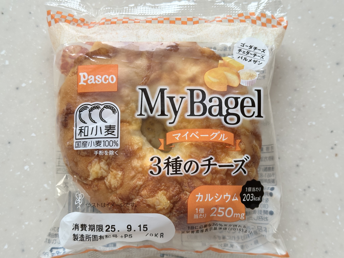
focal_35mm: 48
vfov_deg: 30.3
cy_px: 129
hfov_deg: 39.7
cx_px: 172
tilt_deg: -84.5
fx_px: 477
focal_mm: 6.86
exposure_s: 1/257
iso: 64
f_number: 1.78
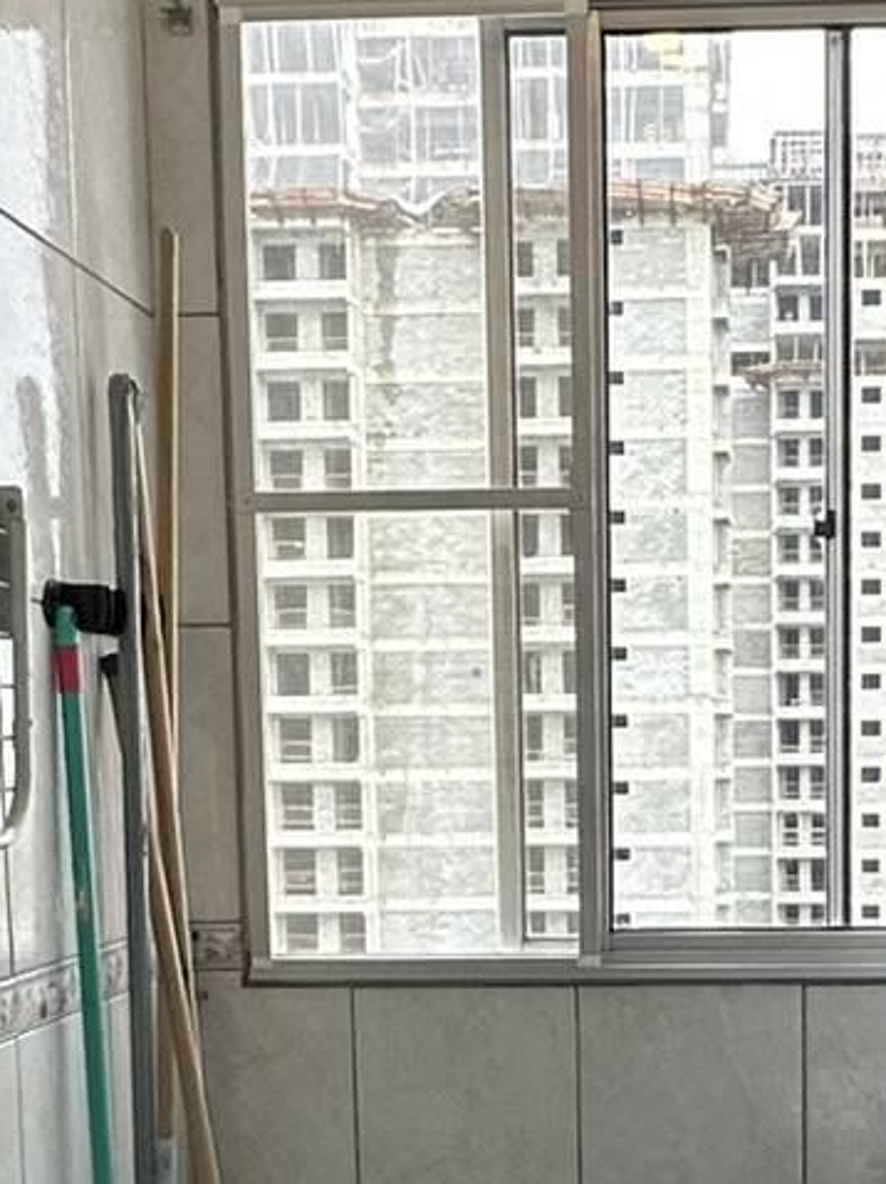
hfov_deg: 24.2
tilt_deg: -7.9
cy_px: 991
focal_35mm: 60
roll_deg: -1.0
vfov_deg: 31.2
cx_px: 643
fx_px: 2049
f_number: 2.2
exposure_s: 1/120
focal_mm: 2.22
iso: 100
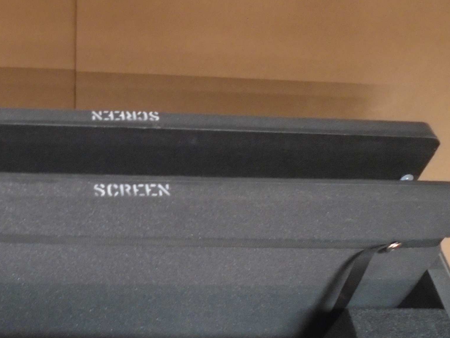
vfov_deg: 32.7
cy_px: 218
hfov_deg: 41.7
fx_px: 572
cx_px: 115
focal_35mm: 44
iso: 400
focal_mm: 4.6
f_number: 3.2
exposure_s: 1/5
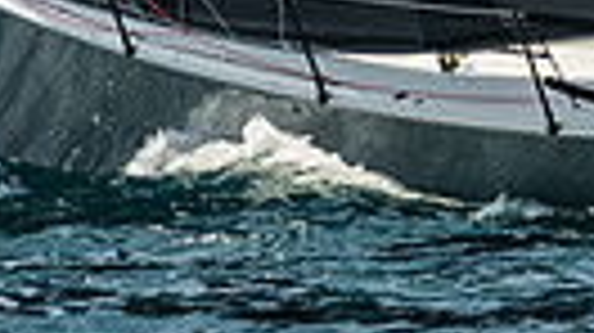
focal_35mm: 1192
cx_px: 578
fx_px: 18759
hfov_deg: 1.8
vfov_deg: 1.0
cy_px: -225
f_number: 6.3
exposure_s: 1/1000
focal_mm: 200
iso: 320
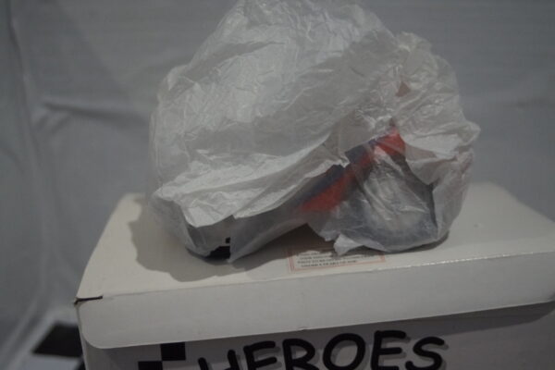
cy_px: 185
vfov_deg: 29.9
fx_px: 694
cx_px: 278
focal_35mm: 45
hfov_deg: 43.6
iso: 1600
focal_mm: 30
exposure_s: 1/160
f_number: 4
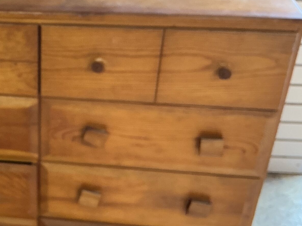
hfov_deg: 28.8
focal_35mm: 63
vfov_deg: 23.3
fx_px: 550
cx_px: -1
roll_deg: +2.6
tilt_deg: -30.7
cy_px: 95
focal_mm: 3
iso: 125
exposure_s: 1/60
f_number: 1.8
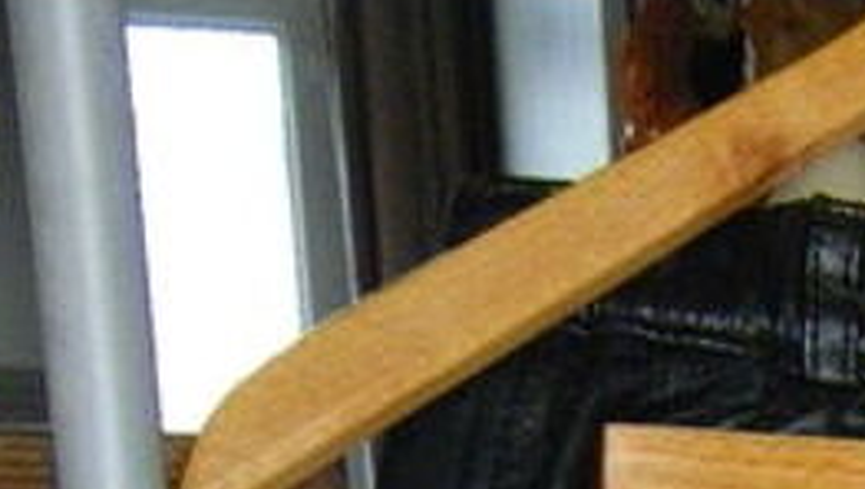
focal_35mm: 155
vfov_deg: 6.1
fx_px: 3559
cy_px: 2189
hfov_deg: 12.5
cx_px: 1611
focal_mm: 5
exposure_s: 1/50
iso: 400
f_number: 3.5
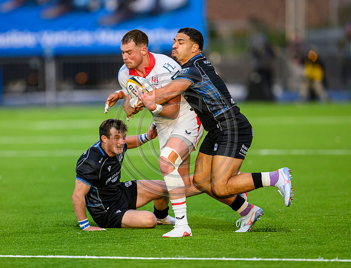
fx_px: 5555
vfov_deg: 2.8
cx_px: 170
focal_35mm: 544
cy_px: 109
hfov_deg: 3.6
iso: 2500
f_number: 3.2
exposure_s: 1/2500
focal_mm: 400
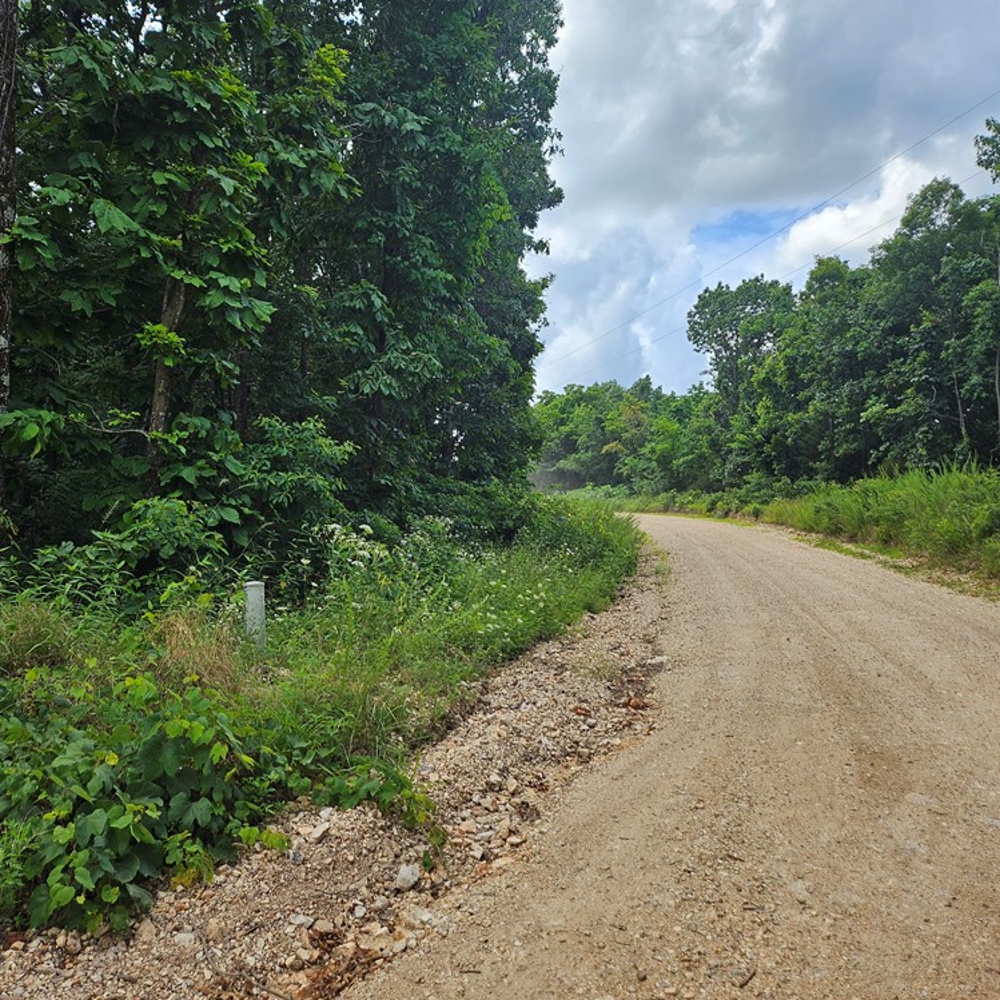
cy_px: 490
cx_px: 462
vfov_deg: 55.6
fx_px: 948
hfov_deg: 55.6
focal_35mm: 29
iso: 50
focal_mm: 5
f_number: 1.8
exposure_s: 1/1709
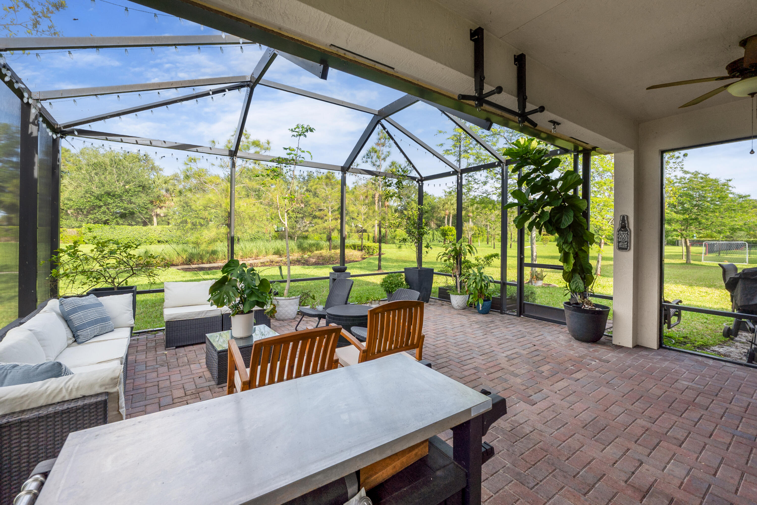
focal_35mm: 15
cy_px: 252
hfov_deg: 100.4
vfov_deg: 77.3
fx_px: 315
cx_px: 378
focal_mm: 10
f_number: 6.3
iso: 100
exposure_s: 1/60
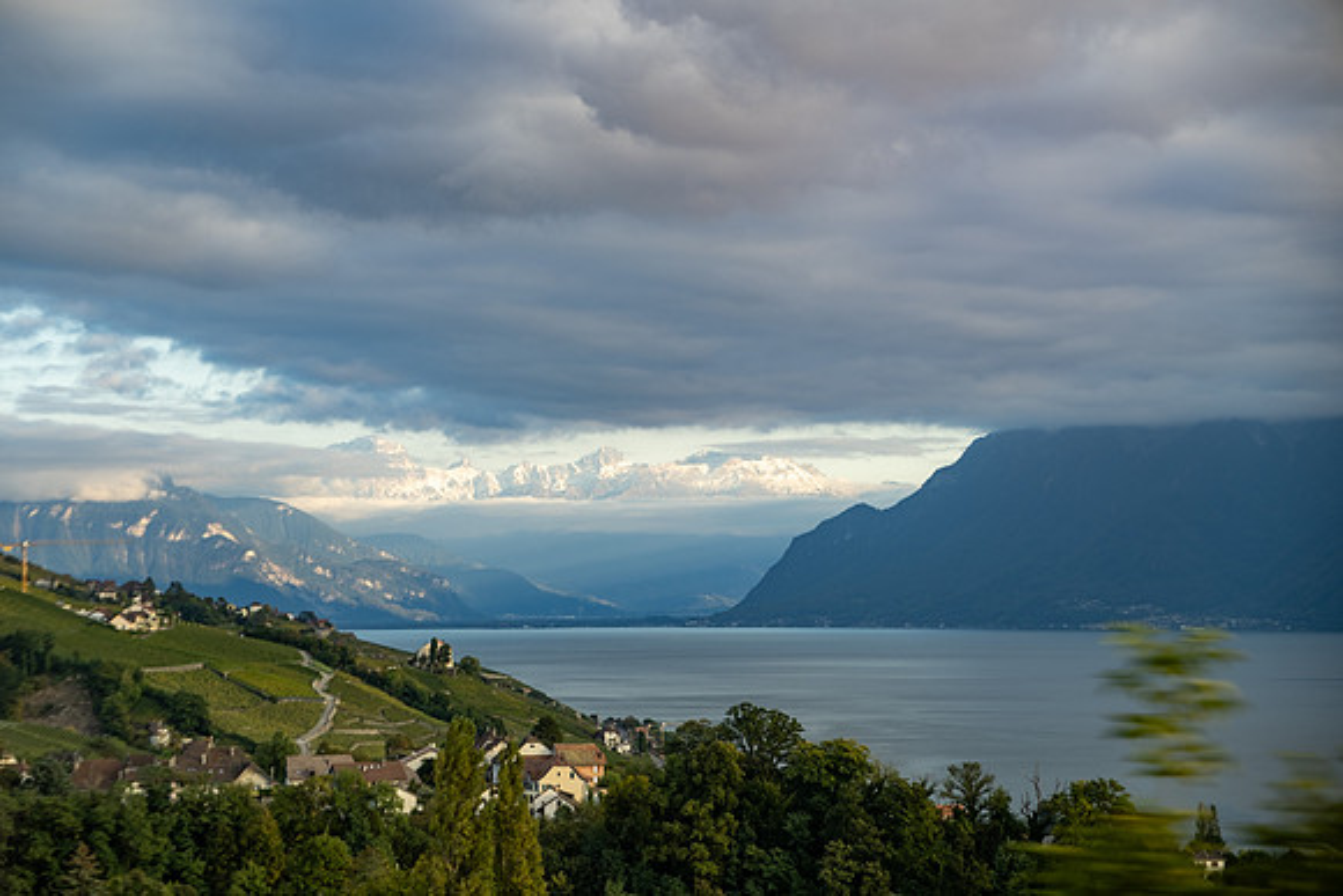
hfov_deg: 24.5
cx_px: 672
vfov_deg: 16.5
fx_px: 3097
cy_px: 448
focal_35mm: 83
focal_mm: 55
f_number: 3.2
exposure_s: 1/150
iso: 160
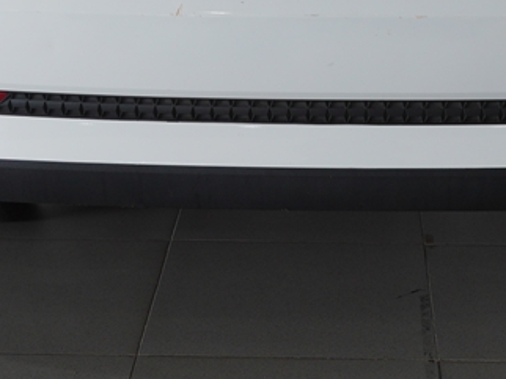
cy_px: -79
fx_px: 1541
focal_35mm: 106
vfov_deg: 13.6
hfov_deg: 18.6
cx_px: 311
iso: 200
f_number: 3.5
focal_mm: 23
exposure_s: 1/60
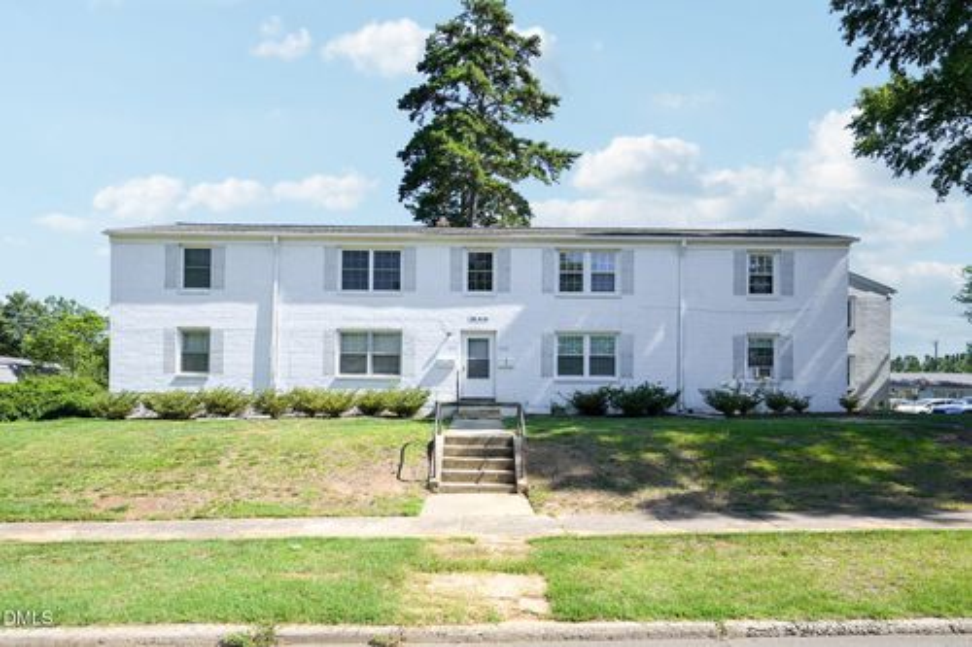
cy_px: 324
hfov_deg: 85.4
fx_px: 526
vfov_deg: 63.2
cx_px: 486
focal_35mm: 20
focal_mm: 19.5
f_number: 8
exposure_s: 1/60
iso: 100
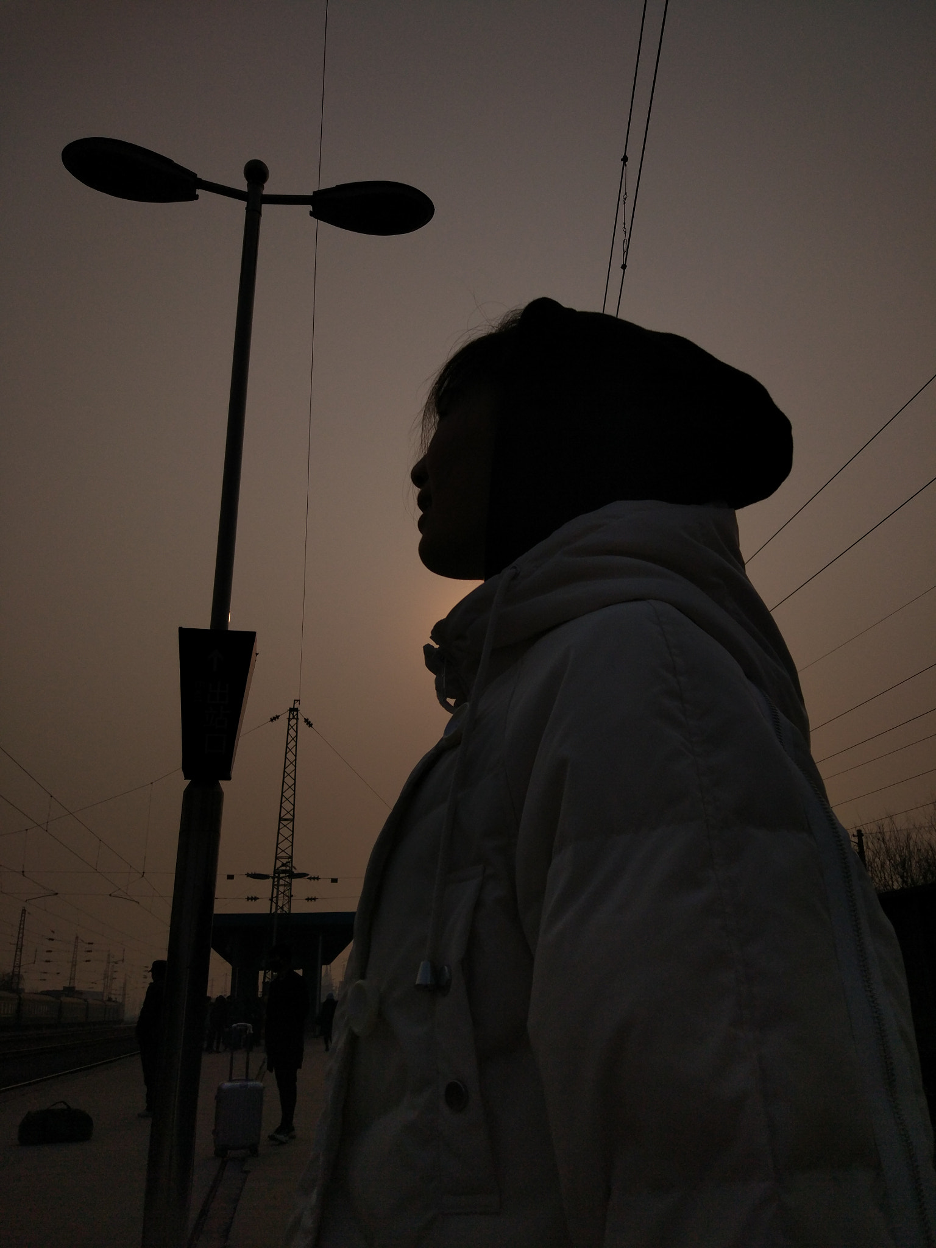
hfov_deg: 49.7
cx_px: 468
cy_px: 624
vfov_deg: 63.4
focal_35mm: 28
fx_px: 1009
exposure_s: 1/12199
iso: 109
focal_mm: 4.26
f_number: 2
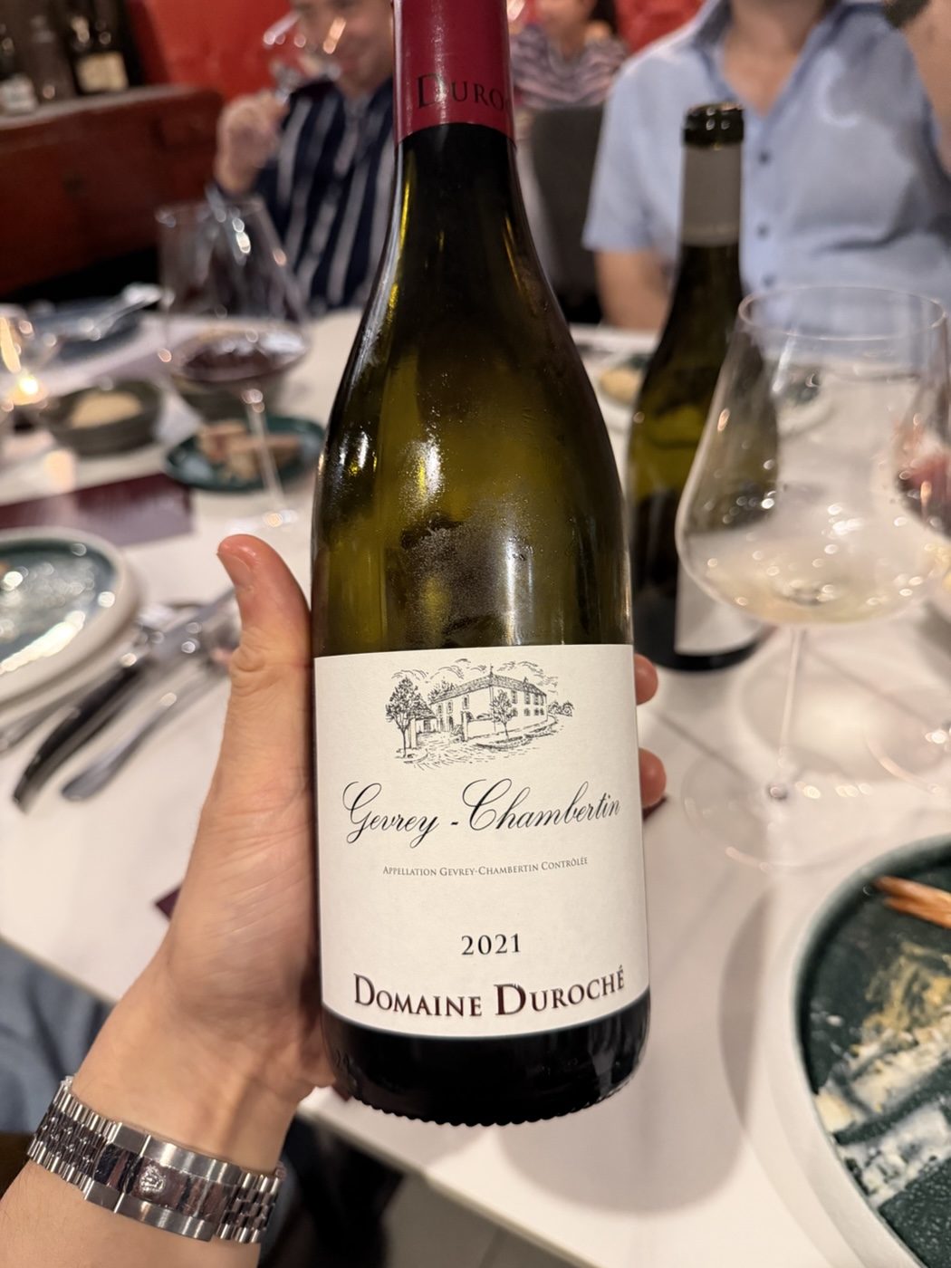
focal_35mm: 24
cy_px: 634
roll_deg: +6.4
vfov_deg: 71.6
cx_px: 476
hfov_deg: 56.8
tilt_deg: -33.8
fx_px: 879
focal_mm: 6.76
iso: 640
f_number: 1.78
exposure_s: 1/33
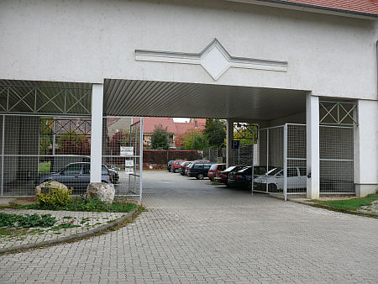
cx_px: 189
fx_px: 382
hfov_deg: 52.6
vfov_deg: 40.7
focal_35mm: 35
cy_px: 142
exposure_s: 1/125
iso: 100
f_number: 4
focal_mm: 7.4
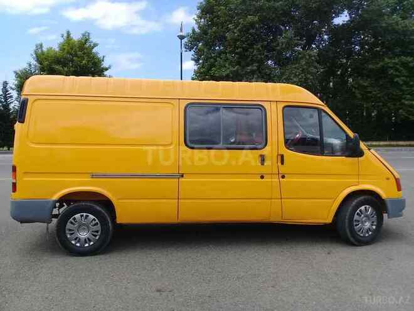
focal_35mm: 31
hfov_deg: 58.4
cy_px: 156
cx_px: 207
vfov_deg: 45.4
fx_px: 371
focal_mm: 3.3
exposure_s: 1/858
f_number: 2.2
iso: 50
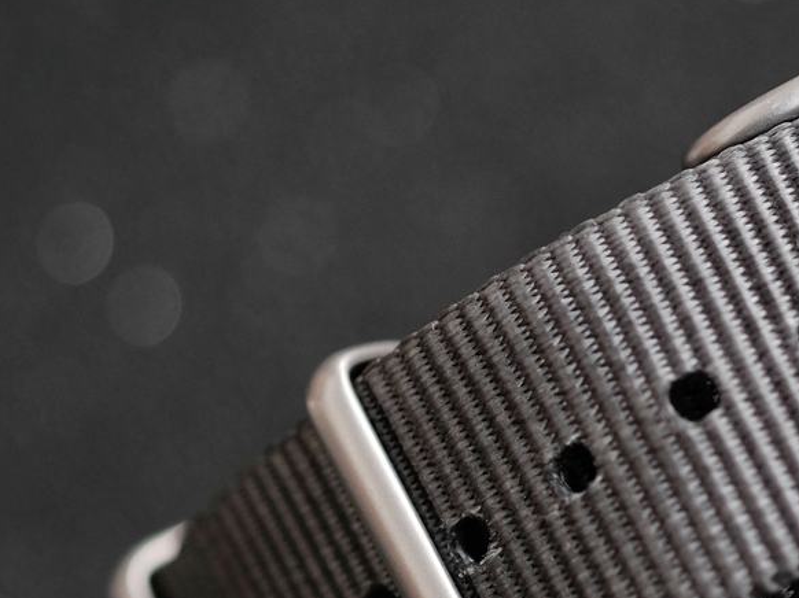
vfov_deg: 6.2
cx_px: 767
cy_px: 516
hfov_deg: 8.3
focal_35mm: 238
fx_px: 5491
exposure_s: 1/320
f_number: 2.4
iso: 320
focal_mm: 60
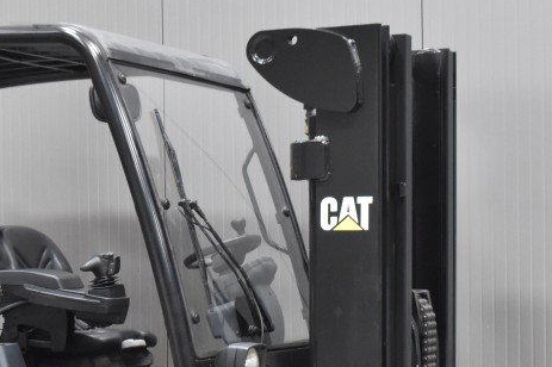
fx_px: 1491
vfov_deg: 13.9
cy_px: 337
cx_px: 170
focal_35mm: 97
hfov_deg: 20.9
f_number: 5
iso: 1600
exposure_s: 1/25
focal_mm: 25
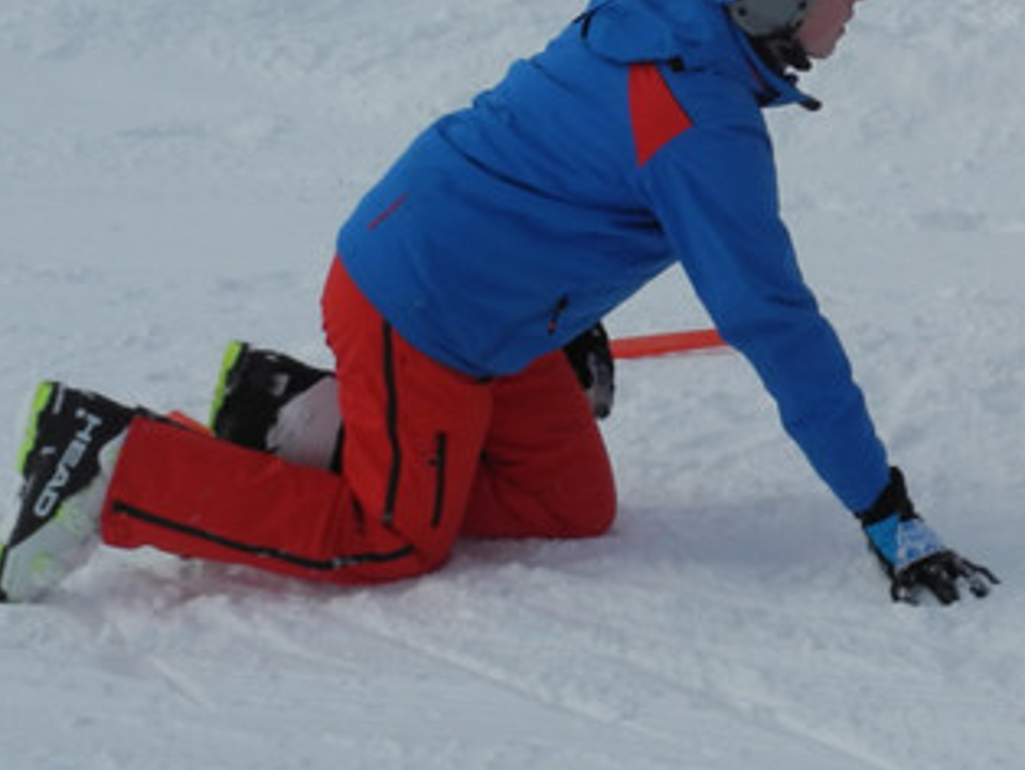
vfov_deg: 12.3
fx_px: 3556
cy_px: 131
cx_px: 1107
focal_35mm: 120
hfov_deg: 16.0
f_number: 4
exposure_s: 1/1000
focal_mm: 8.8
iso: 100
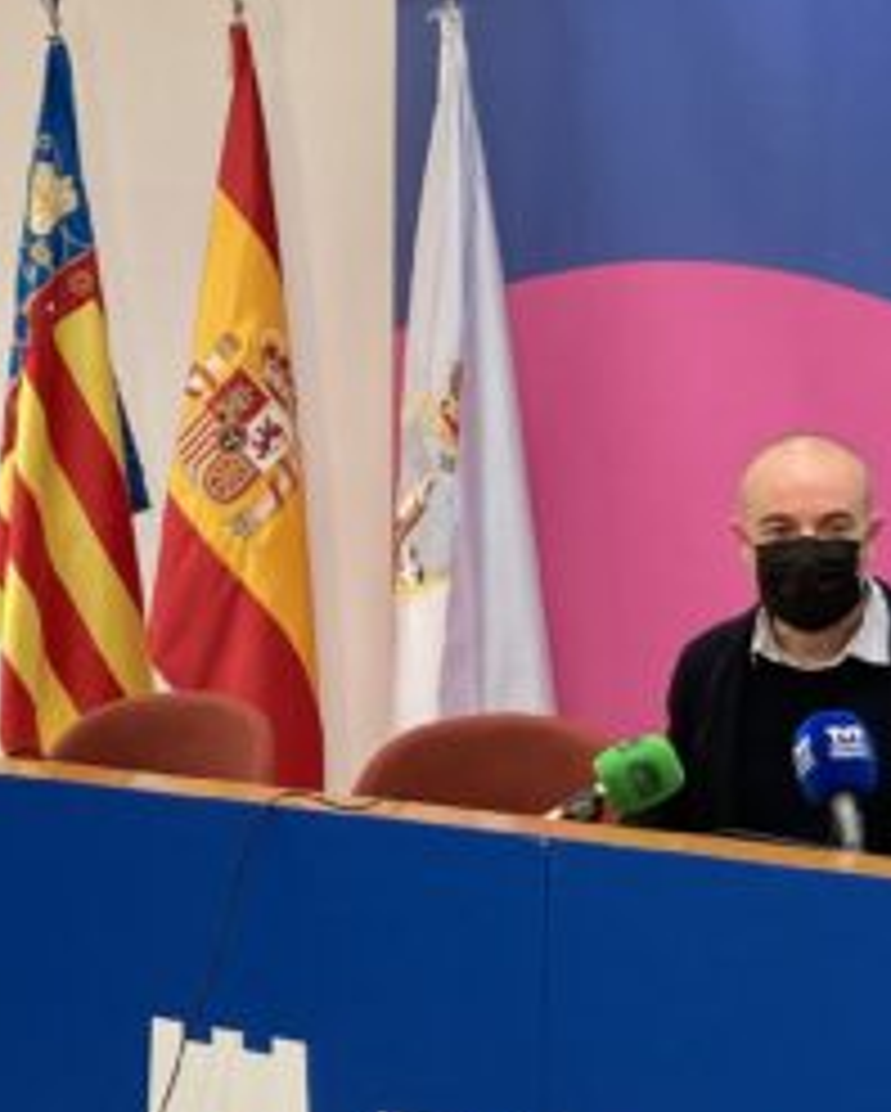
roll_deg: +0.4
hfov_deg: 18.0
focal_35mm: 85
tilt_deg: -5.9
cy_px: 608
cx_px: 207
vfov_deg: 22.5
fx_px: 2798
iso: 64
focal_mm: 3.99
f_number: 1.8
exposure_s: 1/100
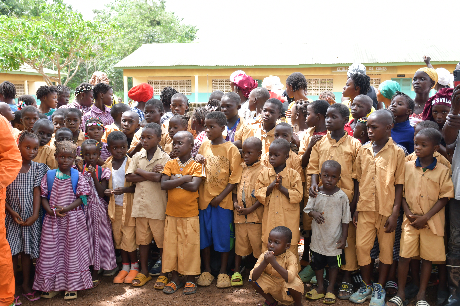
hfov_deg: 43.6
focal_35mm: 45
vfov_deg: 29.9
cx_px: 230
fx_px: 575
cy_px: 153
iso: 400
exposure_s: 1/400
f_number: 4
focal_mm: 30
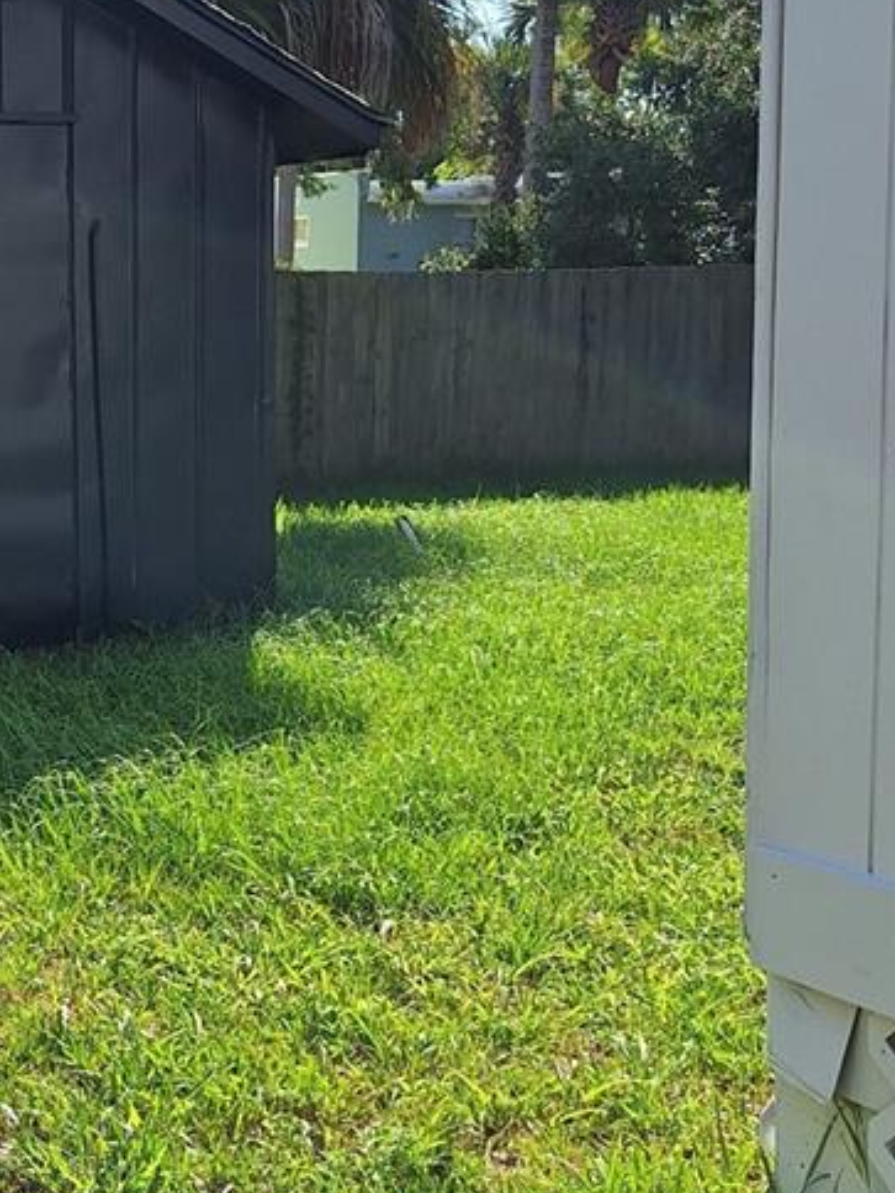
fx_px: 1965
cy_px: 458
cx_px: -37
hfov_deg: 24.3
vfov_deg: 33.6
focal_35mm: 57
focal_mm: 5.54
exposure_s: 1/3077
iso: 40
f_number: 1.8
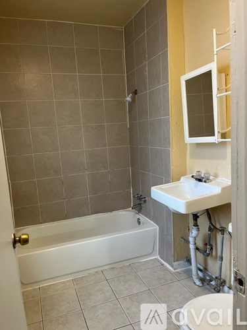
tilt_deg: -7.8
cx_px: 124
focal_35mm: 26
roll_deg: +4.7
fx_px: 247
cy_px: 165
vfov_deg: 67.3
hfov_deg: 53.1
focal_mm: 5.1
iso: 320
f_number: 1.6
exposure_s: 1/60
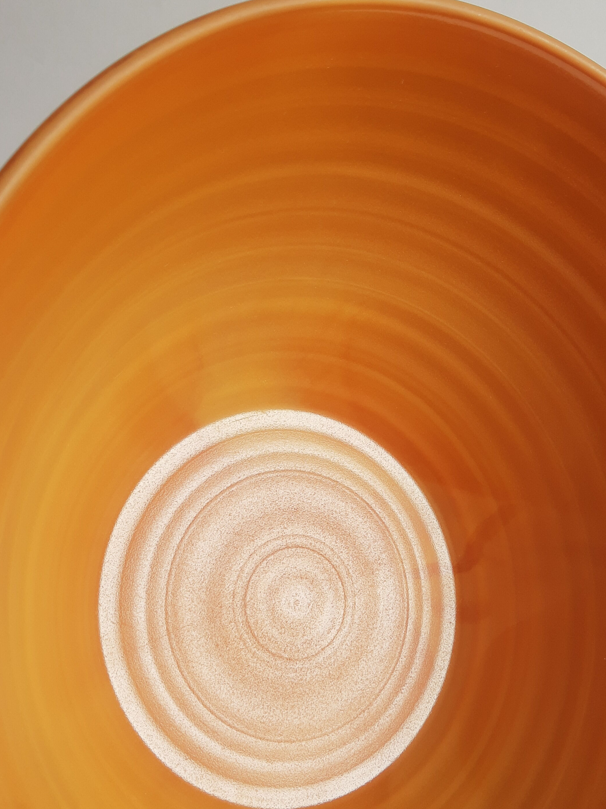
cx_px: 413
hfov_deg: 37.2
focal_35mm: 38
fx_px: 887
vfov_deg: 48.7
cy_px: 487
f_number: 1.8
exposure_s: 1/130
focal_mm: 3.95
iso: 40
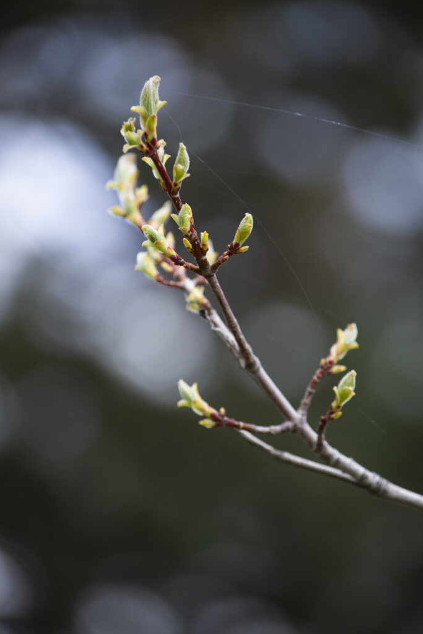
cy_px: 318
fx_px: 4115
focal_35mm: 234
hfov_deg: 5.9
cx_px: 211
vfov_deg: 8.8
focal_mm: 155
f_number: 5
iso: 100
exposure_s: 1/160
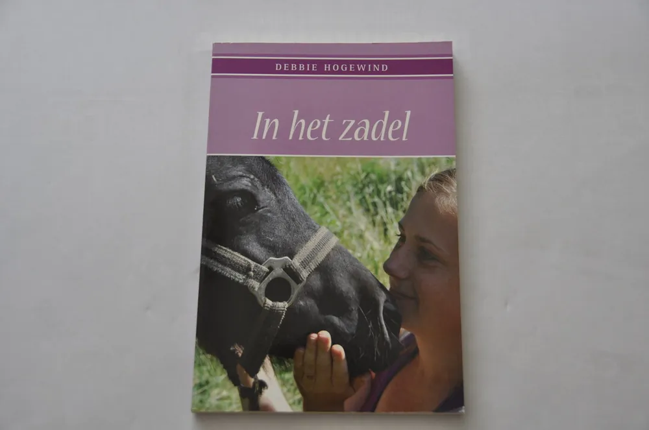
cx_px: 324
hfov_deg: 35.1
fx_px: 1026
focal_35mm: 57
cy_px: 215
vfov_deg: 23.7
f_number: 4.2
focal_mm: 38
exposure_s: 1/60
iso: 450
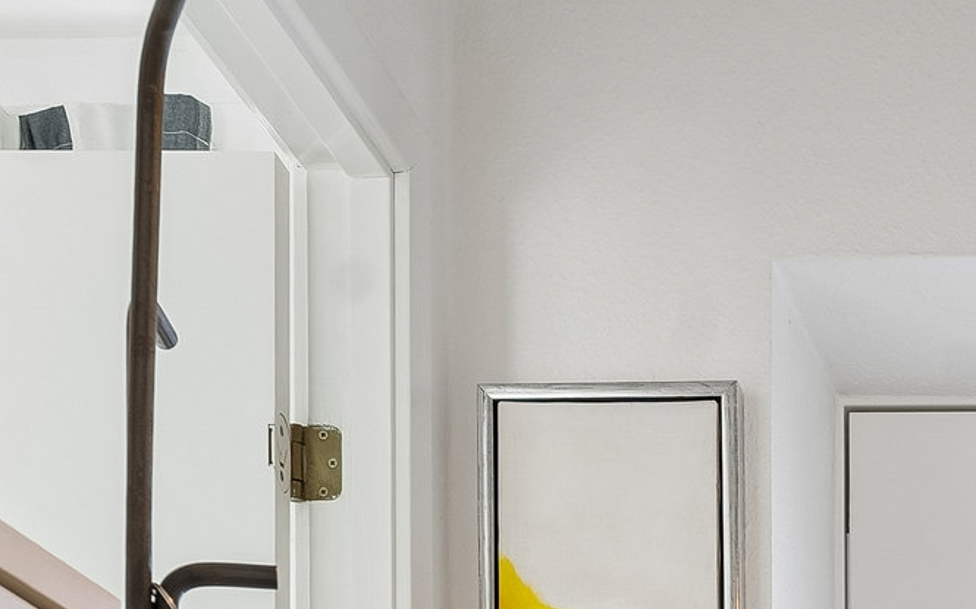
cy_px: 1324
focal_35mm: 94
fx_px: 2507
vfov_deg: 11.9
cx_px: 1133
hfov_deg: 20.7
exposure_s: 1/2.5
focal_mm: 20.5
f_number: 8
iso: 200
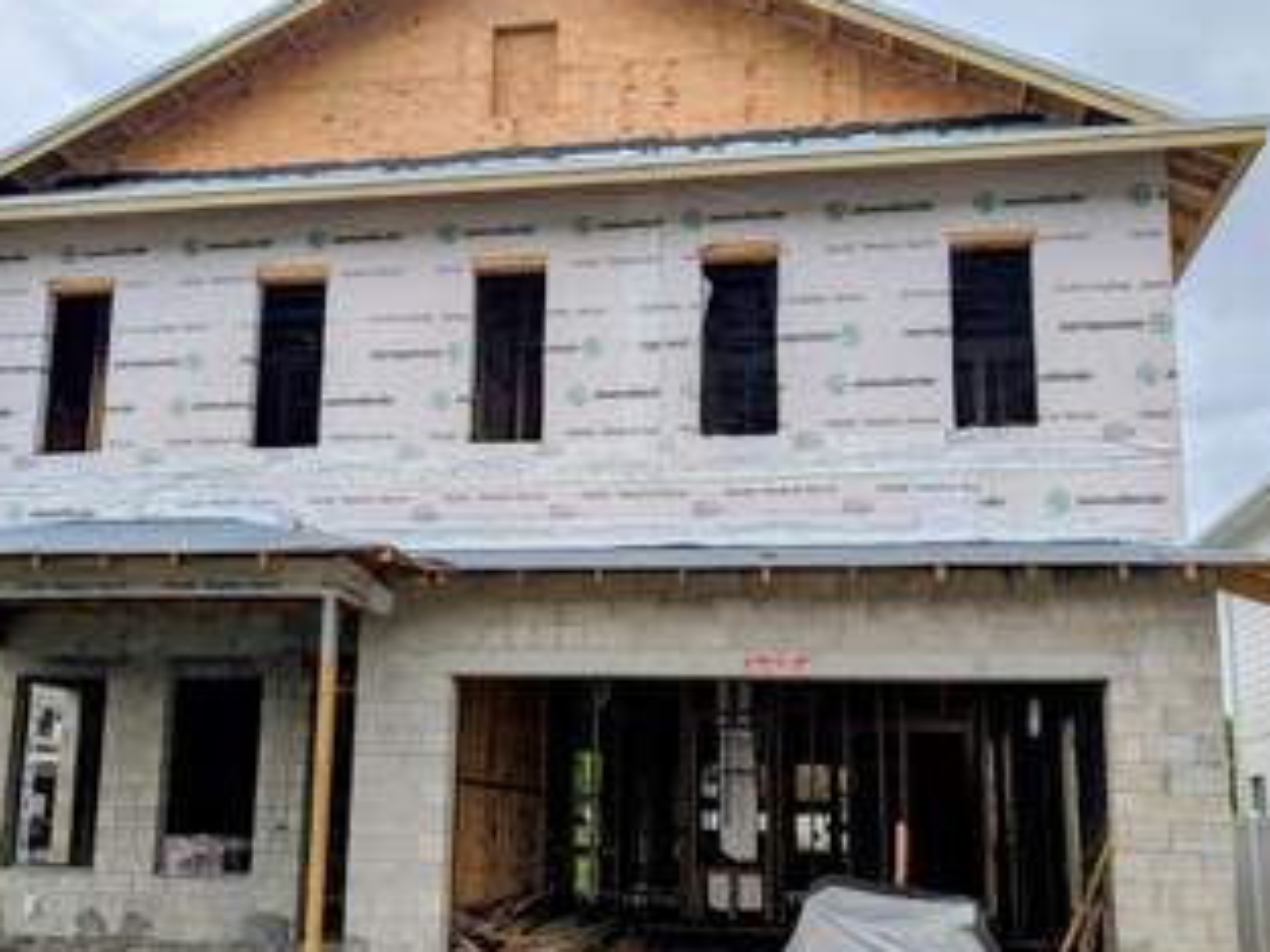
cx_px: 550
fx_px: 1357
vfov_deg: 38.6
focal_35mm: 37
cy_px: 555
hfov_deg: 50.0
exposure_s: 1/507
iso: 22
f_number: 1.68
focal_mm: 6.9
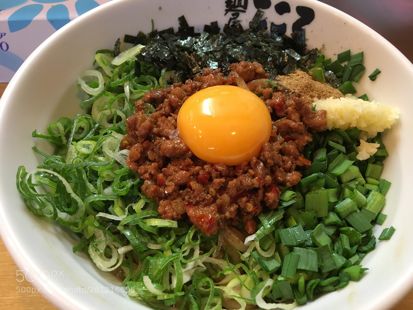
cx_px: 206
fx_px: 346
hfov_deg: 61.7
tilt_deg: -53.8
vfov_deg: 48.2
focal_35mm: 29
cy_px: 155
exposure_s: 1/33
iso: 125
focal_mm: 4.15
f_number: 2.2
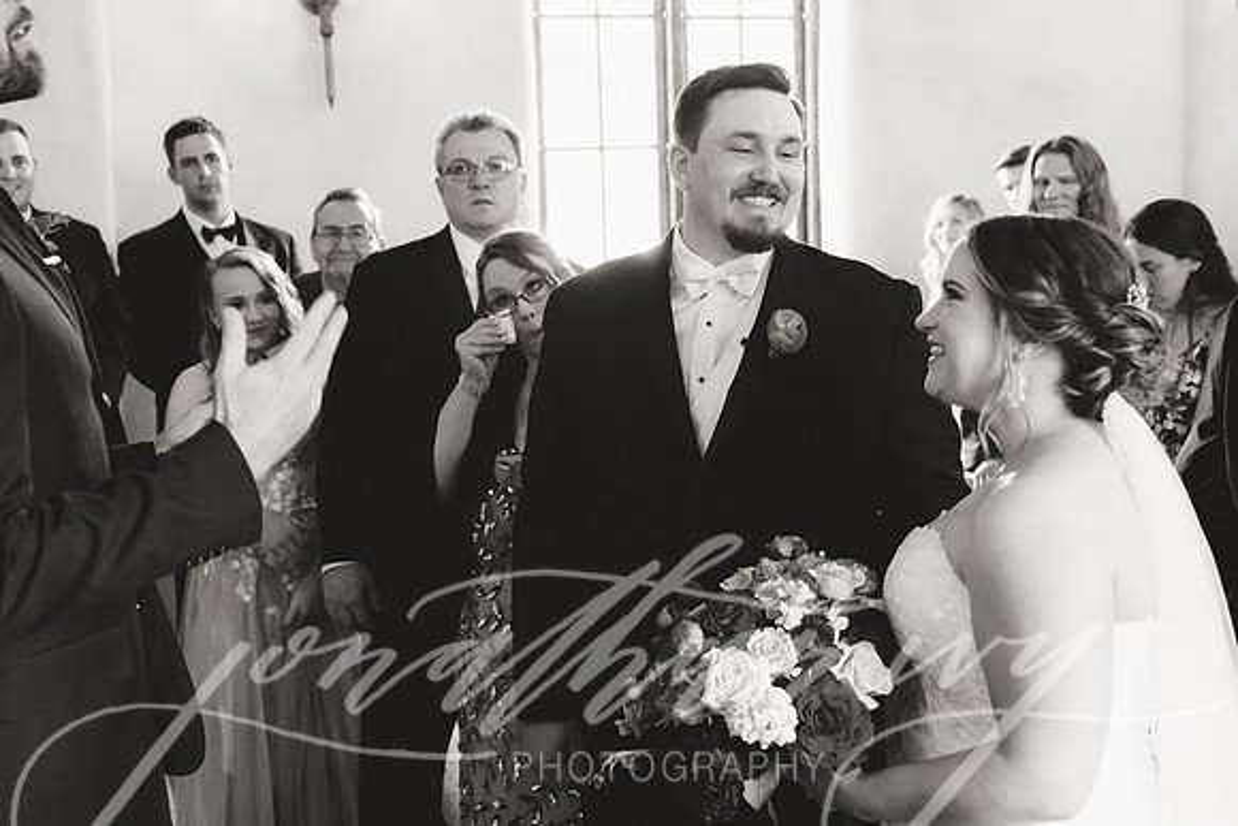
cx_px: 619
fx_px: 1582
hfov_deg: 42.7
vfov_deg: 29.3
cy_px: 413
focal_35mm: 46
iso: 3200
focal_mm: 31
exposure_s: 1/125
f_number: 2.8
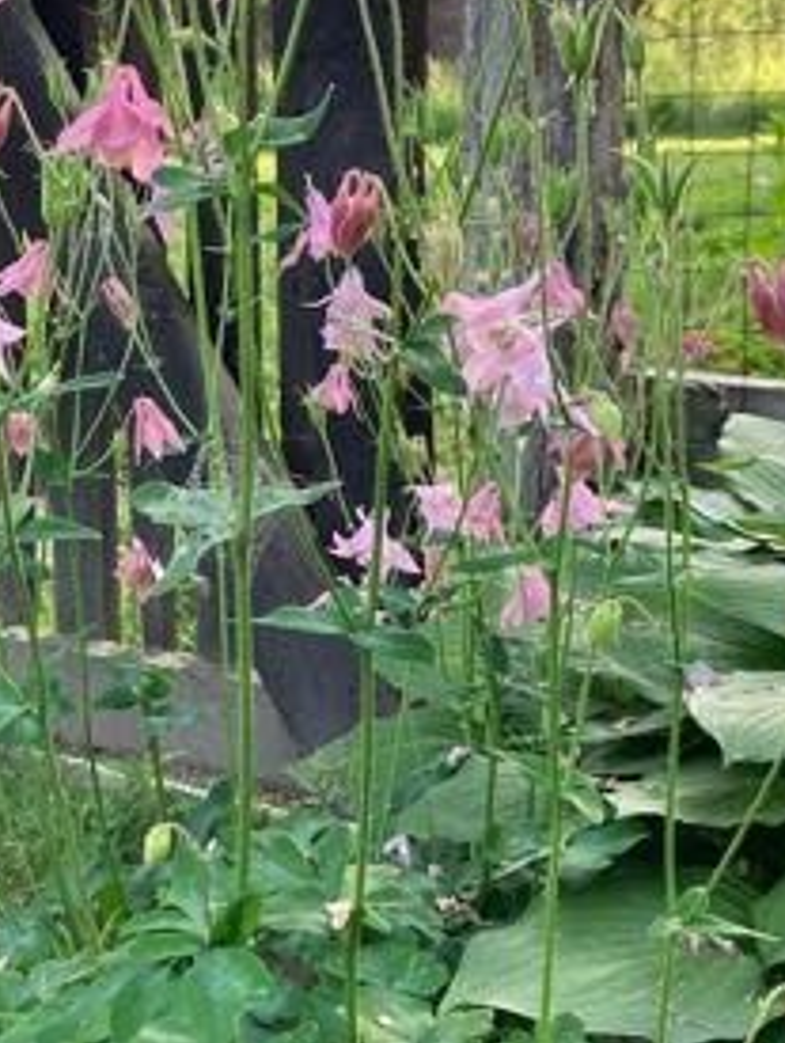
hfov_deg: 23.7
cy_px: 364
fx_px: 1840
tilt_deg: -6.9
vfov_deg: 31.4
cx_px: 140
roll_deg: +1.4
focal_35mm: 61
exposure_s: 1/121
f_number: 1.8
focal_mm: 3.99
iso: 64
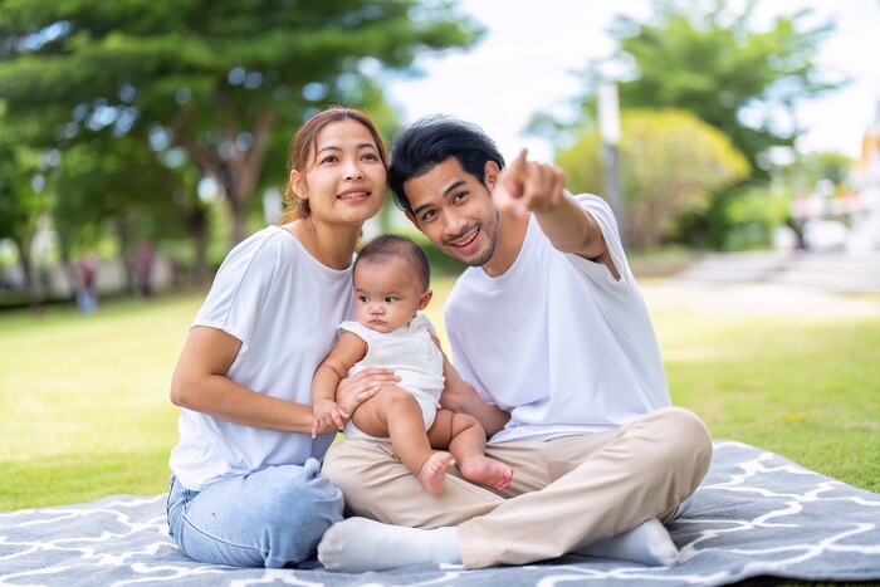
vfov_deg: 27.0
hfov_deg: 39.6
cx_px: 440
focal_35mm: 50
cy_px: 294
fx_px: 1222
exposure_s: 1/1600
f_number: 1.2
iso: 100
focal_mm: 50
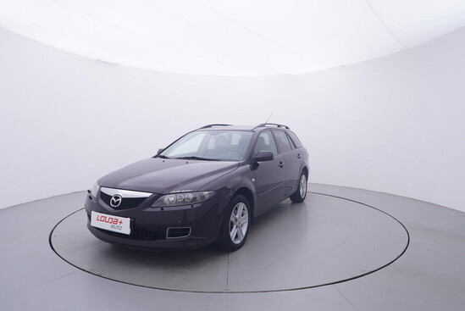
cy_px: 156
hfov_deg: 77.3
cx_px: 232
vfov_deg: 56.2
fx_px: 291
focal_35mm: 22
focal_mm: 15
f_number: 5
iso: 200
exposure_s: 1/80
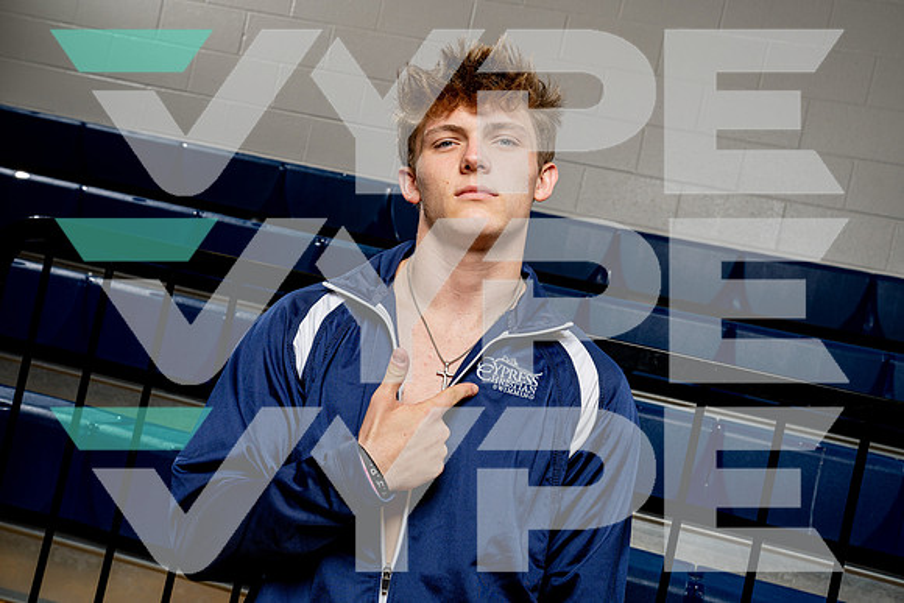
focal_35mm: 43
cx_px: 452
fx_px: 1080
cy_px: 302
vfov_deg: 31.2
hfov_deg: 45.4
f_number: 8
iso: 320
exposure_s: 1/250
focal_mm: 43
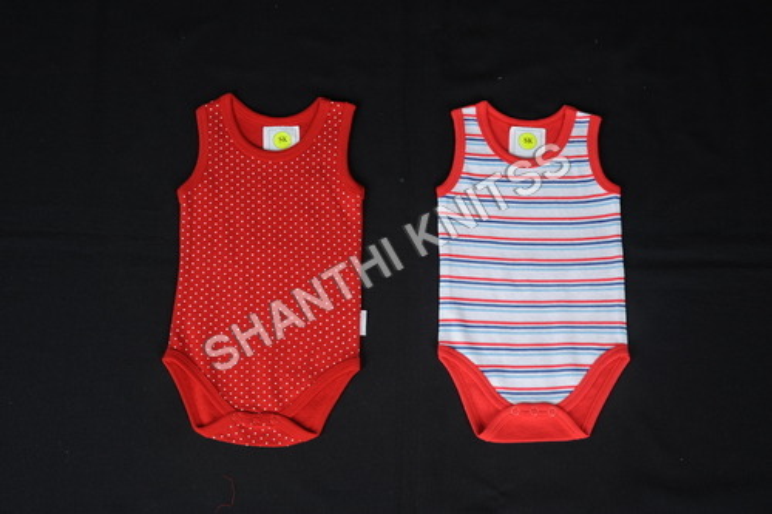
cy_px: 257
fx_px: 1329
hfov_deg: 32.4
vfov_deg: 21.9
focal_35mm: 62
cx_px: 386
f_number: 20
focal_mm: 62
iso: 250
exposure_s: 1/160
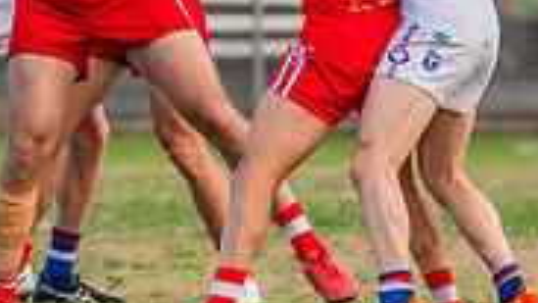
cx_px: 228
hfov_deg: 1.2
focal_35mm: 1871
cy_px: -253
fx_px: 26695
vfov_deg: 0.6
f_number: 6
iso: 1600
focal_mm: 420
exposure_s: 1/1600
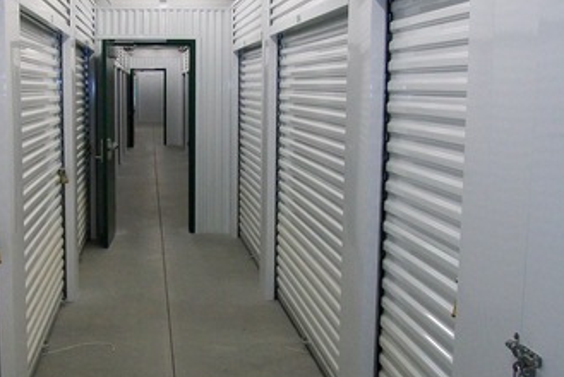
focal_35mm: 54
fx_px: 847
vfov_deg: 25.1
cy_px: 209
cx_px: 171
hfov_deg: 36.3
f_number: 2.7
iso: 160
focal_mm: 6
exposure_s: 1/80
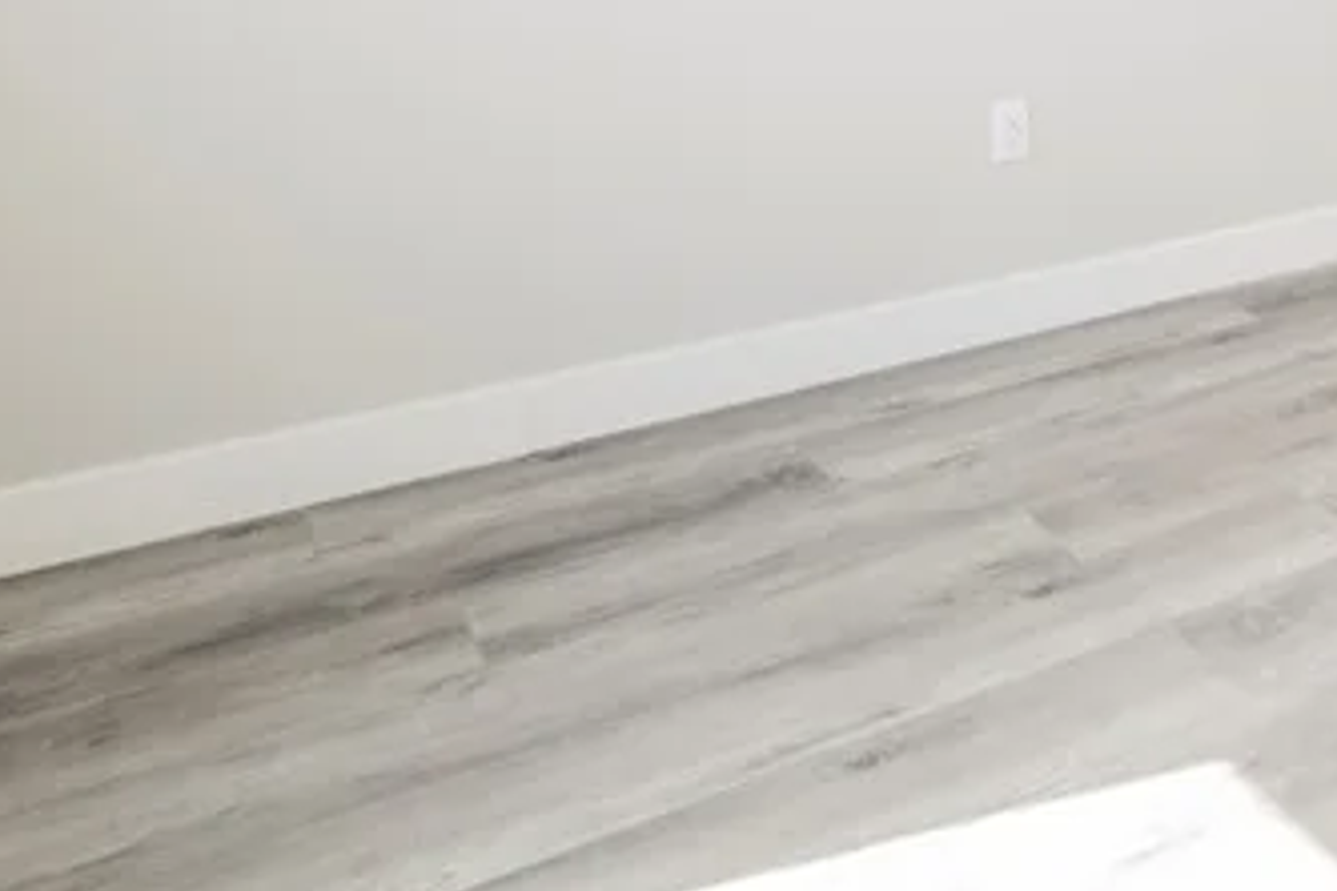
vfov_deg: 27.3
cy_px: -191
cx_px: 1518
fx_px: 1597
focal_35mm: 43
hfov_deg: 37.1
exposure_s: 1/60
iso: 400
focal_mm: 14
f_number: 5.6
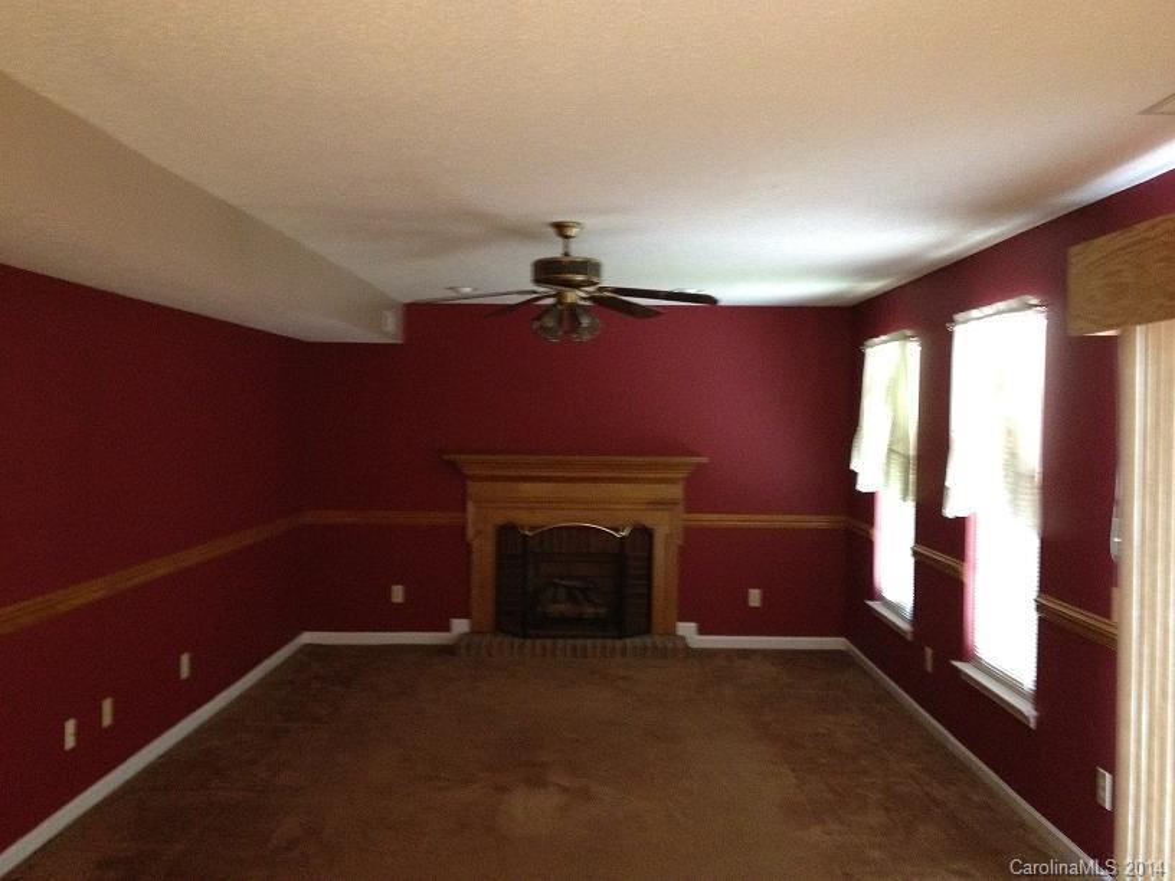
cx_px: 588
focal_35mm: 35
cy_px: 440
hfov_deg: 52.6
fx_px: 1188
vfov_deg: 40.7
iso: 500
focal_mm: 4.28
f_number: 2.4
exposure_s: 1/15
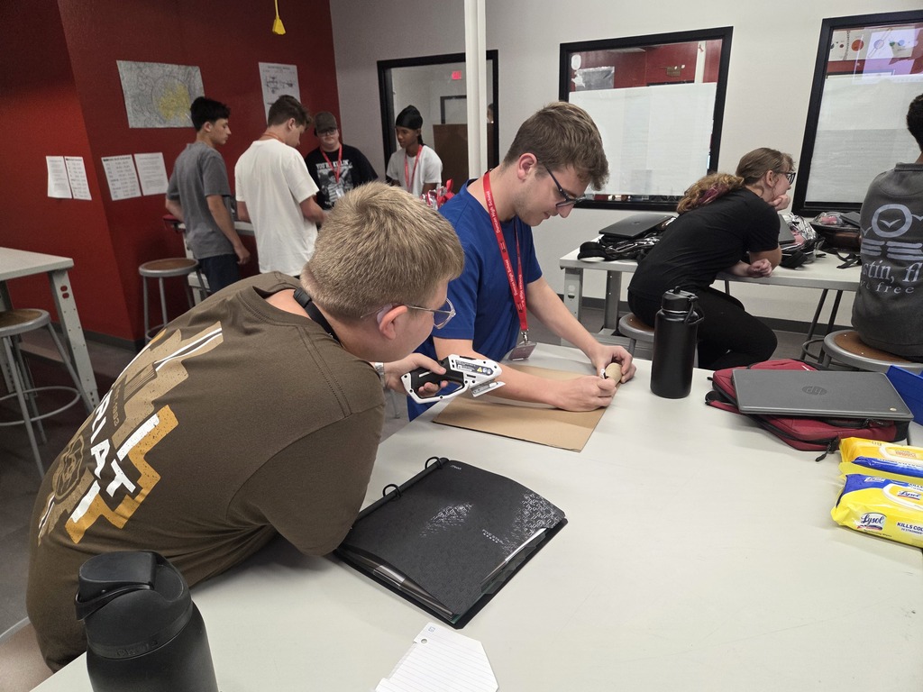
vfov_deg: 58.9
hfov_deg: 73.9
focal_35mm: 23
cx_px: 462
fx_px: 613
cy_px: 346
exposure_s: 1/120
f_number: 1.8
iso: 320
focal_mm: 5.4
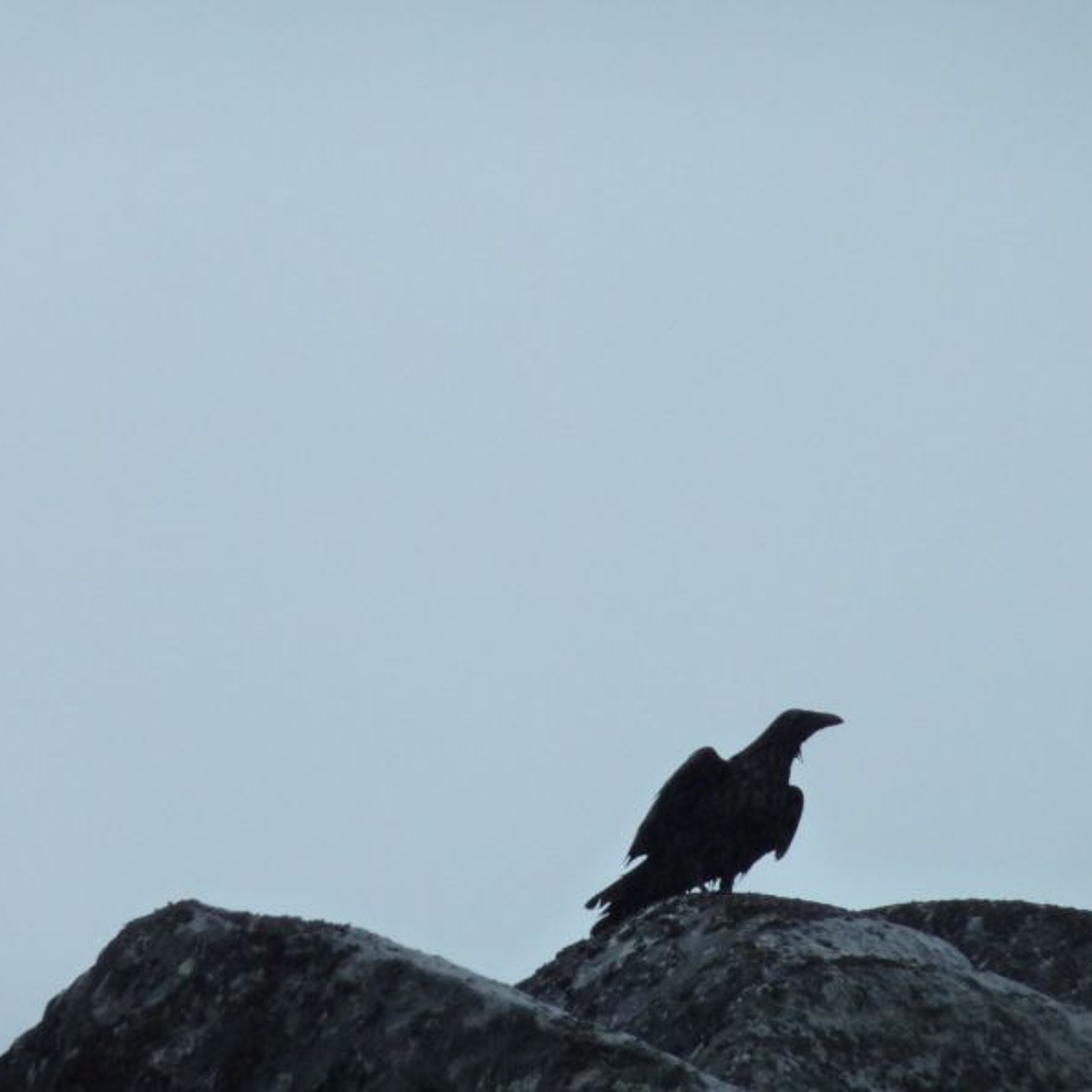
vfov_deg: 4.9
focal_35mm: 355
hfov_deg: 4.9
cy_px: 546
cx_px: 561
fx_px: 12670
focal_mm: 49.2
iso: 250
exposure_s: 1/1000
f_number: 4.9
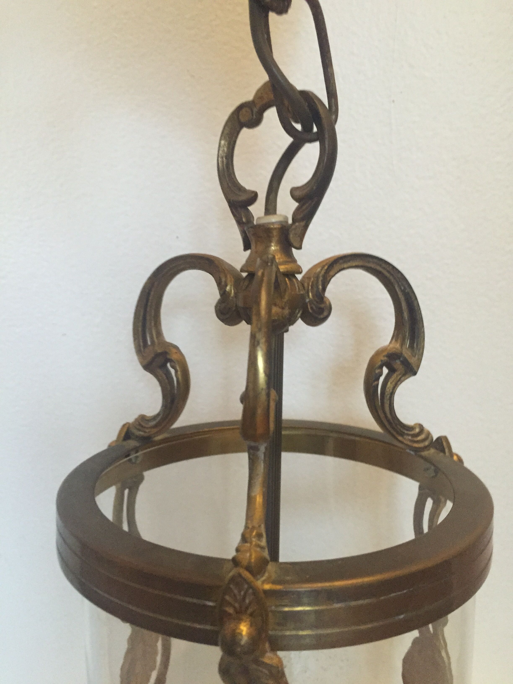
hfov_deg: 48.2
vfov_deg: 61.7
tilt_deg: -8.5
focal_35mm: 29
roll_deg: +4.8
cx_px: 256
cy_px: 342
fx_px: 573
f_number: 2.2
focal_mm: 4.15
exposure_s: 1/15
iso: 250
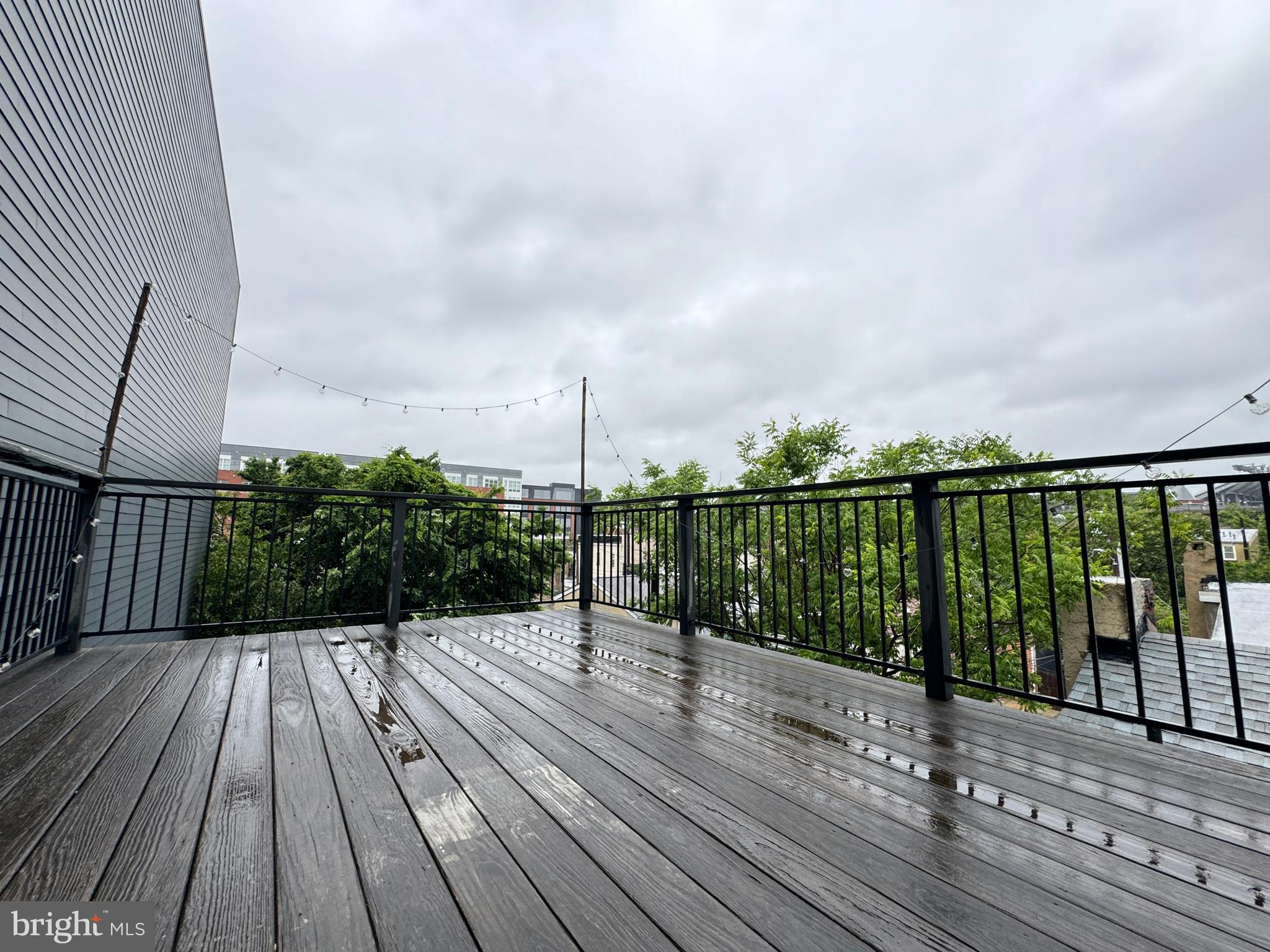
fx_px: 514
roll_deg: -1.3
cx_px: 635
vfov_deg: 85.7
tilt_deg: +9.9
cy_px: 476
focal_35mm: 14
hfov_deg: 102.1
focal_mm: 2.22
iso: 125
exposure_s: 1/99
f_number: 2.2
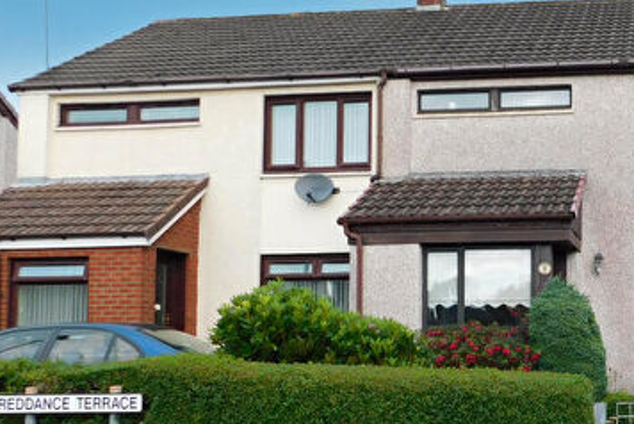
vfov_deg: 28.4
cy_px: 295
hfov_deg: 38.3
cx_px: 598
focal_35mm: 47
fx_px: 828
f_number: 3
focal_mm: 4
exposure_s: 1/400
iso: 125
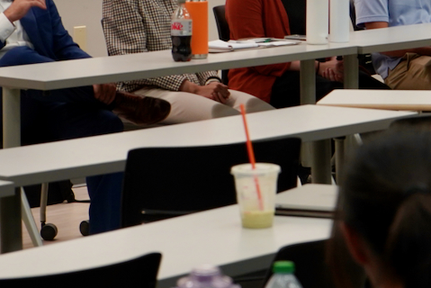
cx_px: 307
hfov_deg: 11.0
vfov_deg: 7.3
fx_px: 2240
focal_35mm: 187
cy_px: 0
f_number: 5.6
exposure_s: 1/160
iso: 1250
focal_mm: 70
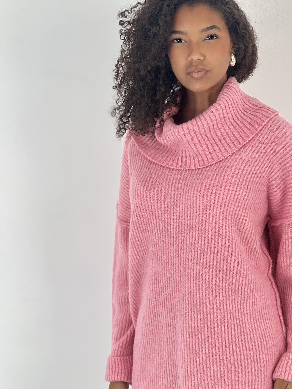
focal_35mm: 110
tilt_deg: -4.8
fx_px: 1237
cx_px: 206
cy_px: 223
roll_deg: +2.3
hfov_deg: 13.4
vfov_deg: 17.9
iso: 50
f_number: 2.8
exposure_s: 1/100
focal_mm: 9
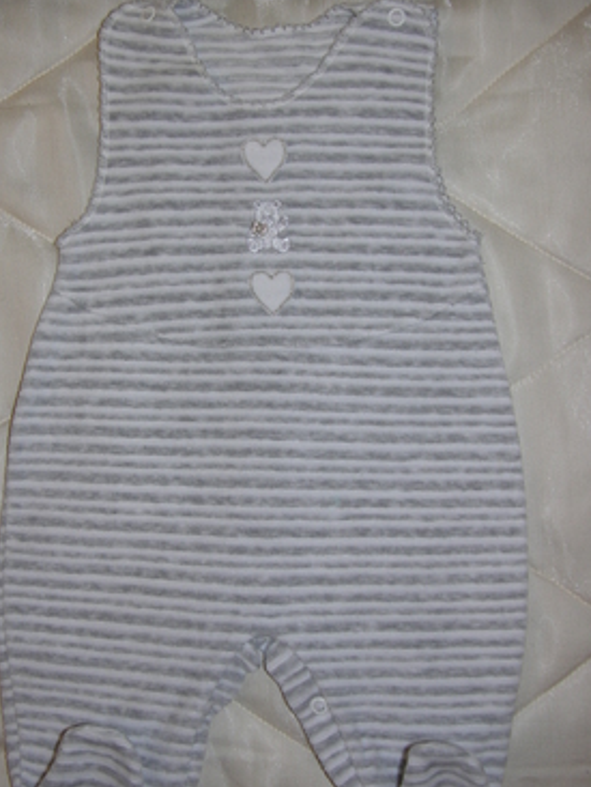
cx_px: 243
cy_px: 394
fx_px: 978
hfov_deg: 33.5
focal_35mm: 43
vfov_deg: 43.8
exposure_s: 1/60.1
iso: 50
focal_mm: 8.9
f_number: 2.8
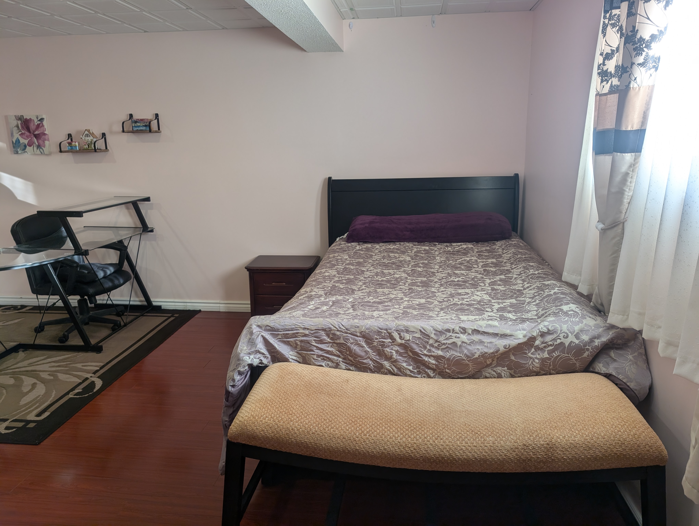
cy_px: 263
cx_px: 350
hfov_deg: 71.5
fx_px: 485
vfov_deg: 56.9
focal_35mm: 24
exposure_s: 1/23.8
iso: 24
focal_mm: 6.9
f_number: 1.68
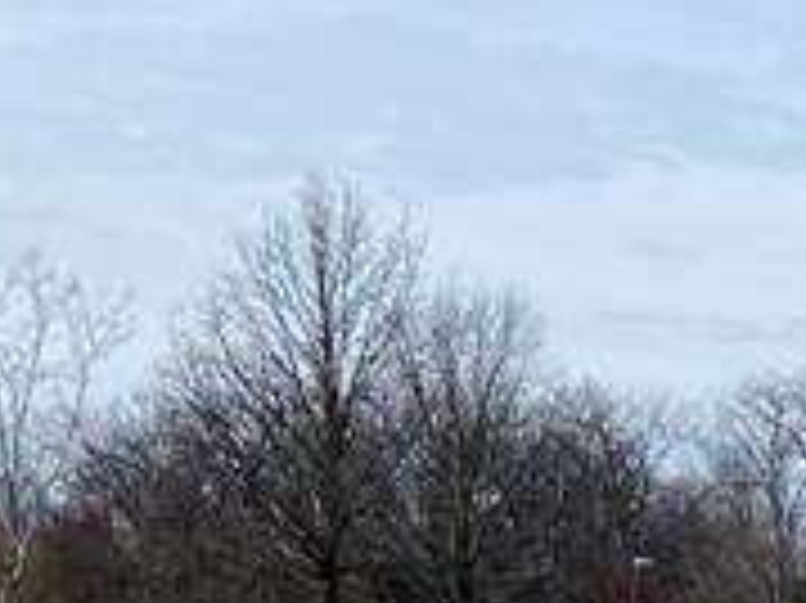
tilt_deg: -2.8
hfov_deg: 11.7
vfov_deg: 9.6
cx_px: 1693
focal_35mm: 149
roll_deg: -0.6
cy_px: 922
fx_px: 3467
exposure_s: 1/4274
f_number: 1.8
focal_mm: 4.25
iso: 32
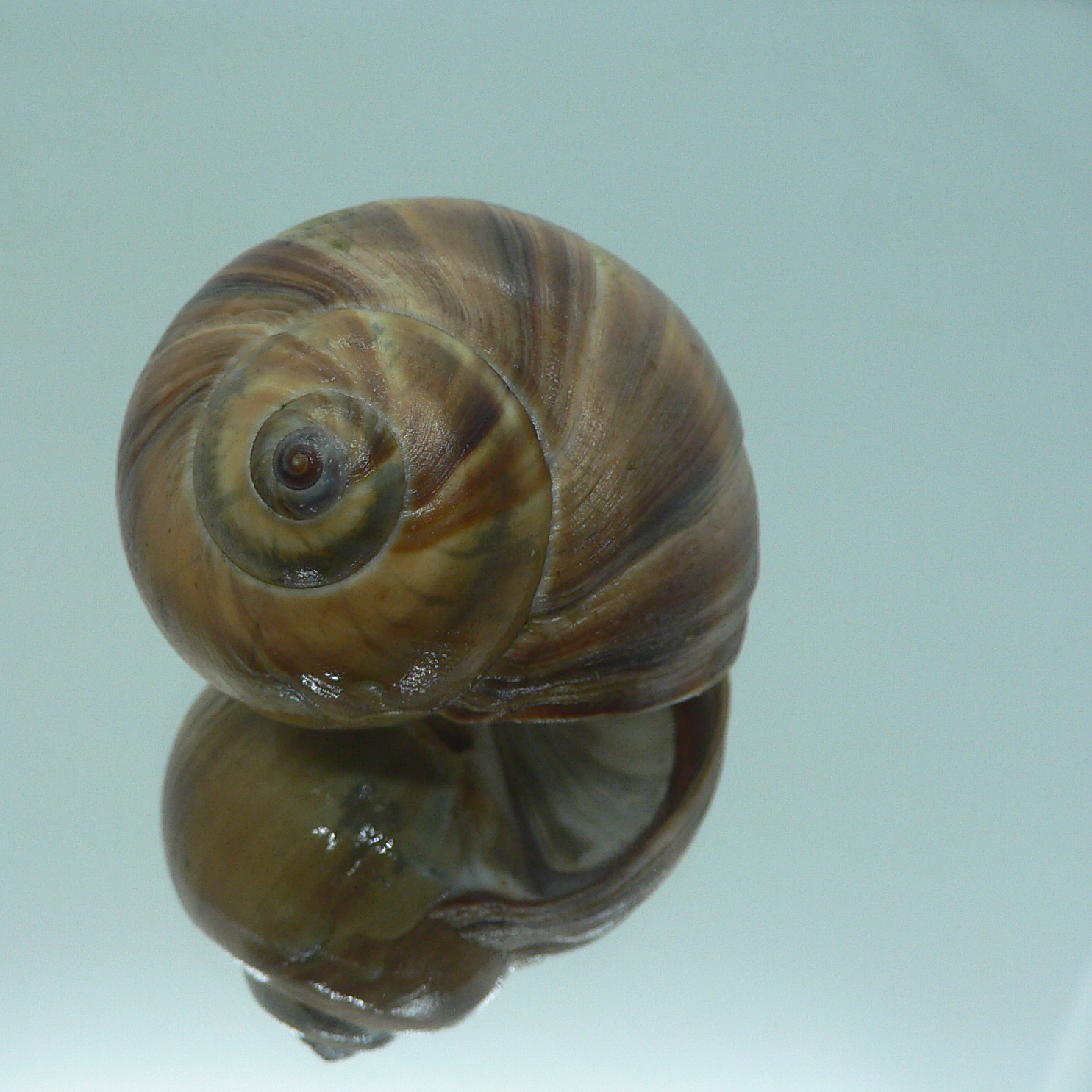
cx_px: 434
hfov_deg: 39.8
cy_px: 545
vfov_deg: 40.0
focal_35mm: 42
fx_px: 1499
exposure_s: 1/60
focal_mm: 4.6
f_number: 2.8
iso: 100
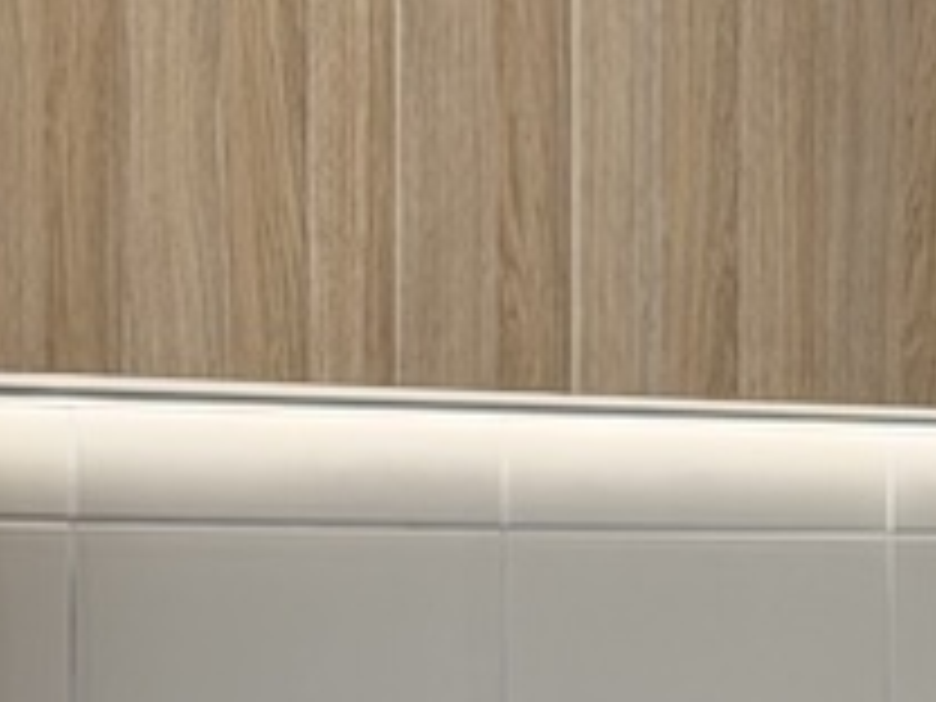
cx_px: 1091
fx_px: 6219
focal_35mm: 230
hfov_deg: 8.5
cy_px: 1064
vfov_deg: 6.4
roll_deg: -0.1
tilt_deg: -4.9
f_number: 1.78
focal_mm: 6.76
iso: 100
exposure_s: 1/100
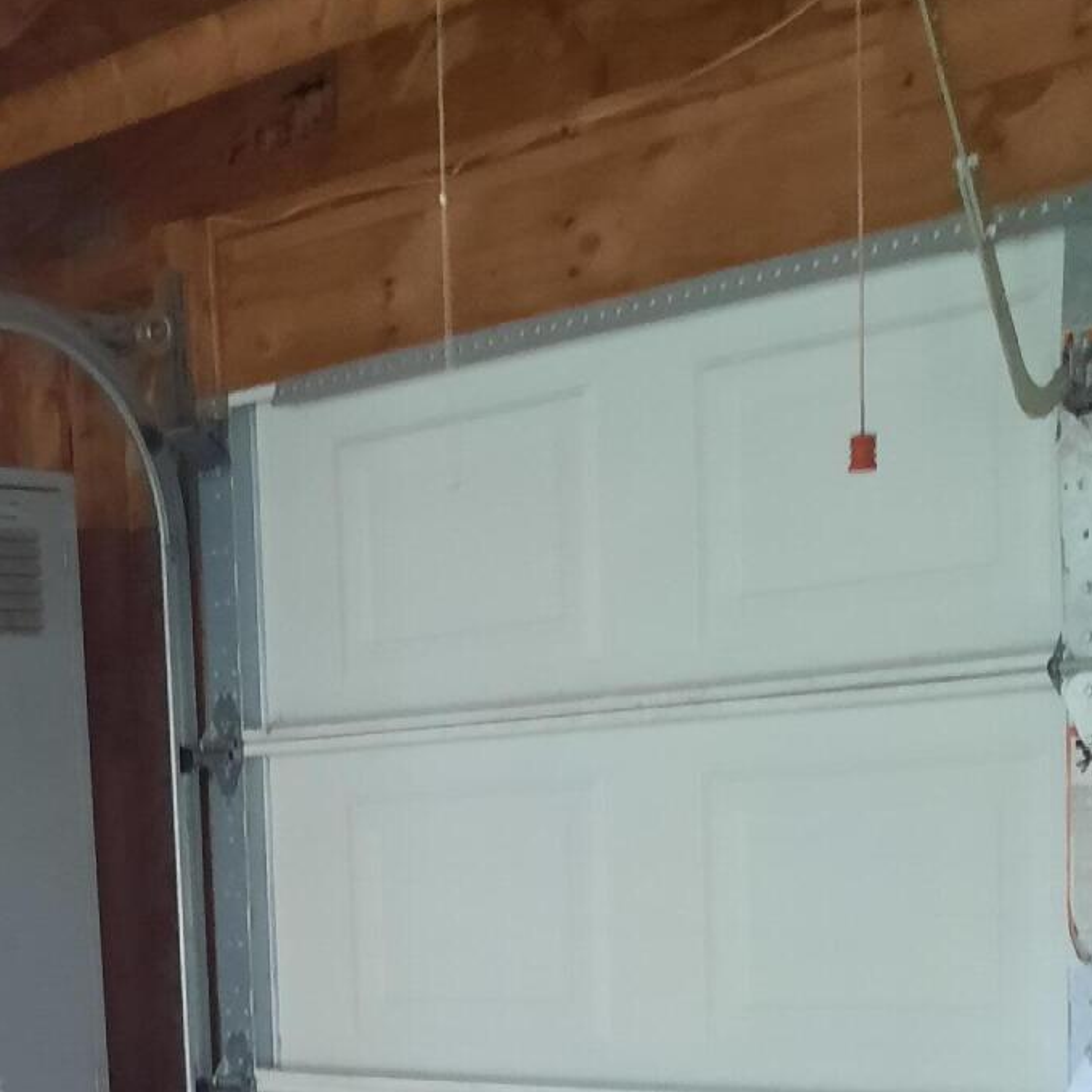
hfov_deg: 25.2
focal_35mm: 65
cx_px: -6
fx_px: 2320
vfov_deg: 25.4
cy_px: 1055
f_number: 2
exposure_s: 1/20
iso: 1000
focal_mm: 4.6
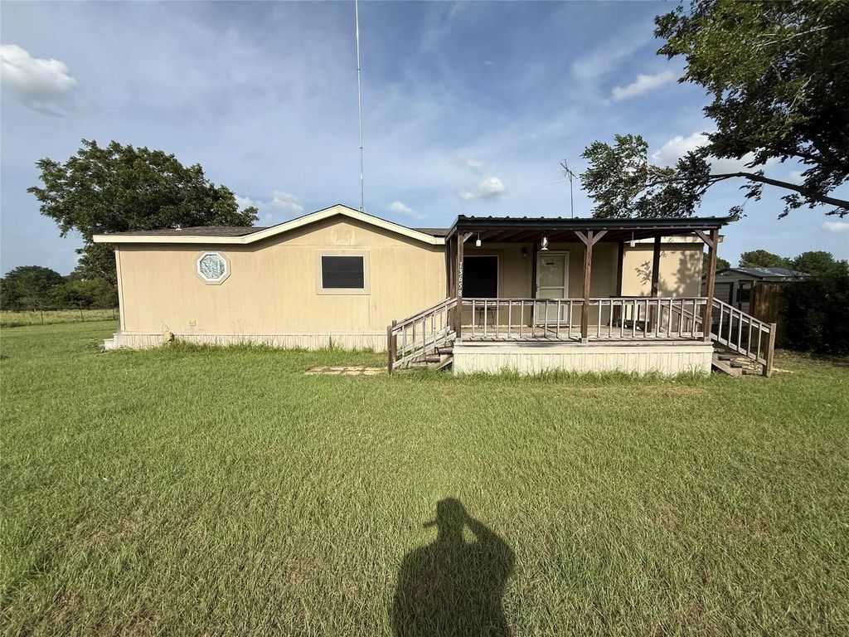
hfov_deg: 102.1
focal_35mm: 14
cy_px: 318
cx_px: 424
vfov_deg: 85.7
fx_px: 343
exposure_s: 1/2976
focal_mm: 2.22
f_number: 2.2
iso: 50
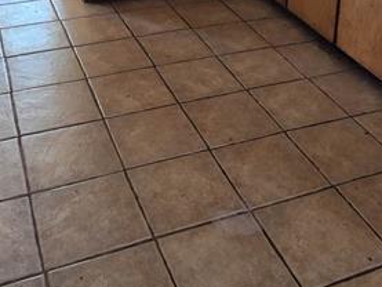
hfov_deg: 39.6
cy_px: -135
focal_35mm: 48
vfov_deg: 24.2
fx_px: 530
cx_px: 199
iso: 100
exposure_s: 1/60
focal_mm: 2.2
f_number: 2.2
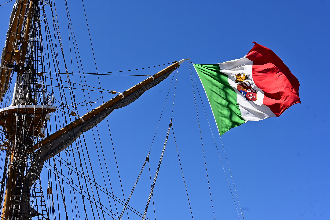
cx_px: 165
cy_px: 110
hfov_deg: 27.0
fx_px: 687
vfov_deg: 18.2
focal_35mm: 75
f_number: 11
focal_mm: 50
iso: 140
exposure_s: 1/250
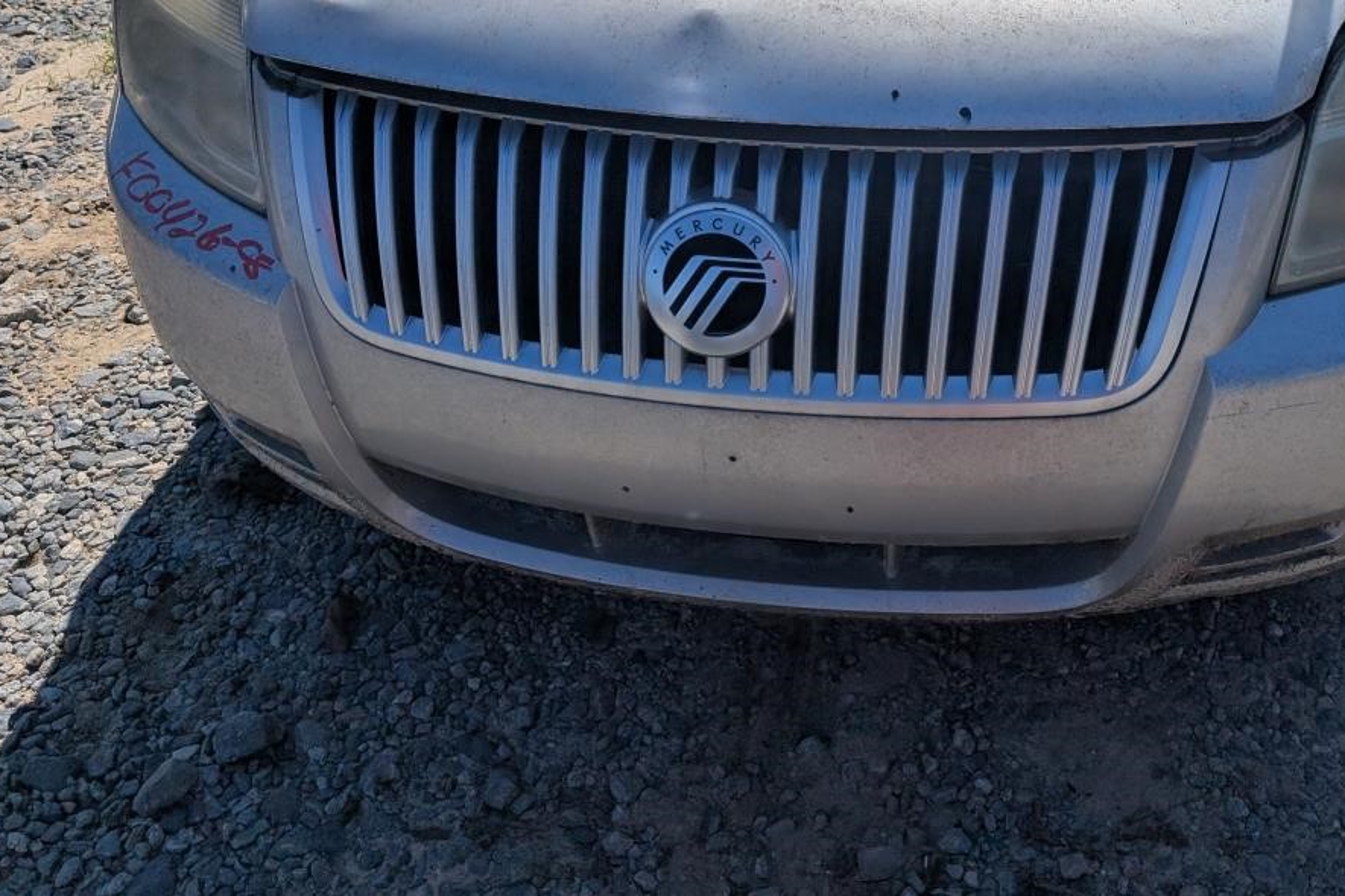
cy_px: 243
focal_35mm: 36
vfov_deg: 36.2
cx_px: 826
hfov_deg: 52.7
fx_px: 1345
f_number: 1.68
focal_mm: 6.9
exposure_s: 1/5128
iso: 20
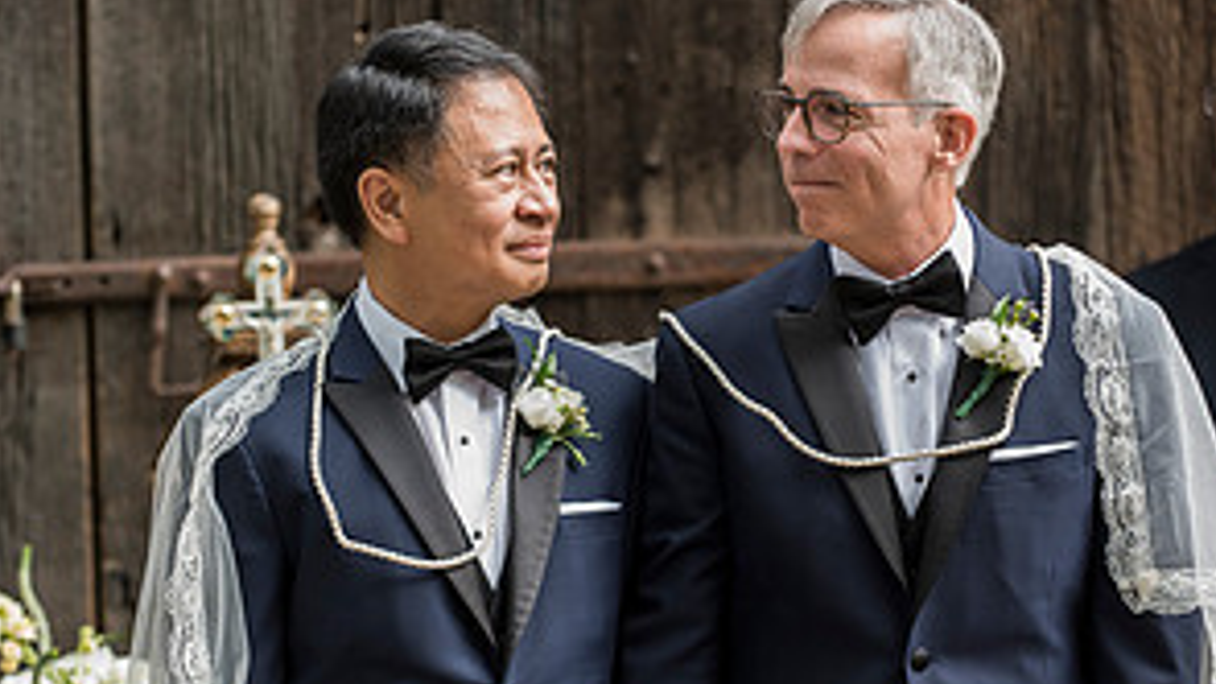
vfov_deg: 5.8
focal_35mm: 208
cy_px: 354
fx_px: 6707
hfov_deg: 10.4
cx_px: 610
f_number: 3.2
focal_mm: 130
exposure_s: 1/250
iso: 800
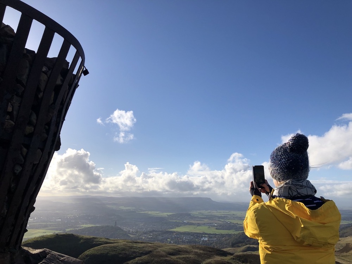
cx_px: 176
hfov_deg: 63.4
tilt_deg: +12.3
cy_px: 132
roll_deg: -0.2
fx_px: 285
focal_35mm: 28
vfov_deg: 49.7
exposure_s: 1/4000
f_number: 1.8
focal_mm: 4
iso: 20
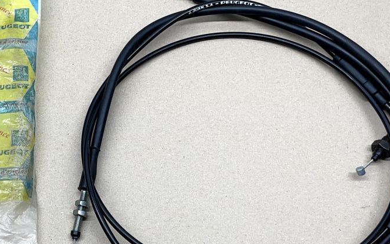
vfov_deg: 19.7
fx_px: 702
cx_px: 78
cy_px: 138
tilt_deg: -64.7
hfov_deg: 30.3
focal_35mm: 66
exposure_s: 1/100
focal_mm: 4.2
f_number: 1.6
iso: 40
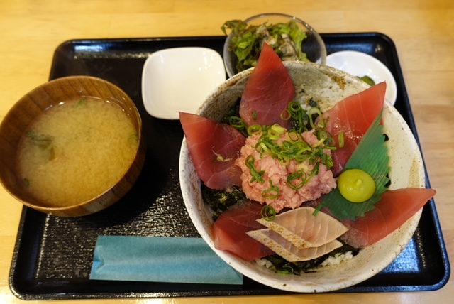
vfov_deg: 45.0
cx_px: 227
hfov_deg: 63.6
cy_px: 152
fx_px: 366
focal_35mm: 29
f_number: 2.5
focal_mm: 10.7
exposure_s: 1/30
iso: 160
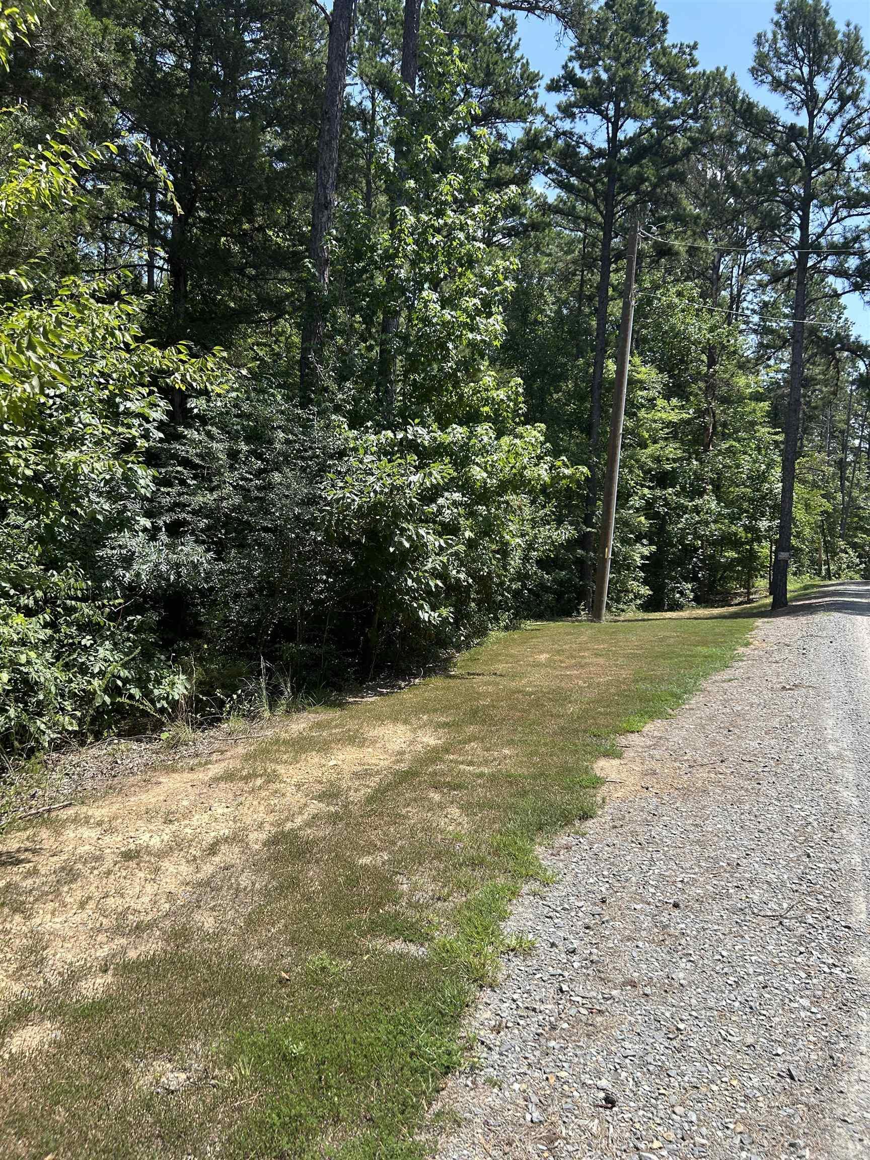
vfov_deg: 67.3
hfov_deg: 53.1
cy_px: 580
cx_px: 435
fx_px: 871
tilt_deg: -3.7
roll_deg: -3.5
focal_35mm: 26
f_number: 1.5
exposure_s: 1/1869
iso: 50
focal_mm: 5.7
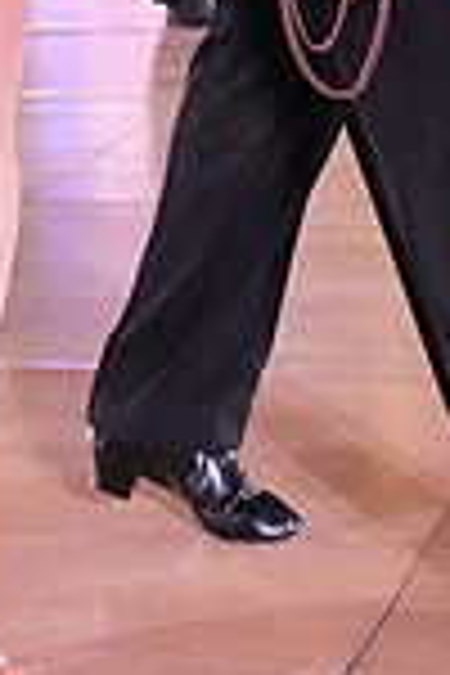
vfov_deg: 13.7
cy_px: -378
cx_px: 101
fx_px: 2606
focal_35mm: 139
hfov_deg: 9.8
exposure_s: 1/400
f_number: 5
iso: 8000
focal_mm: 24
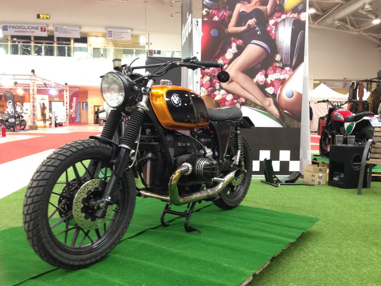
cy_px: 142
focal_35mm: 34
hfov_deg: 53.9
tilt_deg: -5.7
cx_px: 195
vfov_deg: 41.8
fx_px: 374
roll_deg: -0.4
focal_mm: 4.12
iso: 125
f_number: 2.4
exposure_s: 1/20
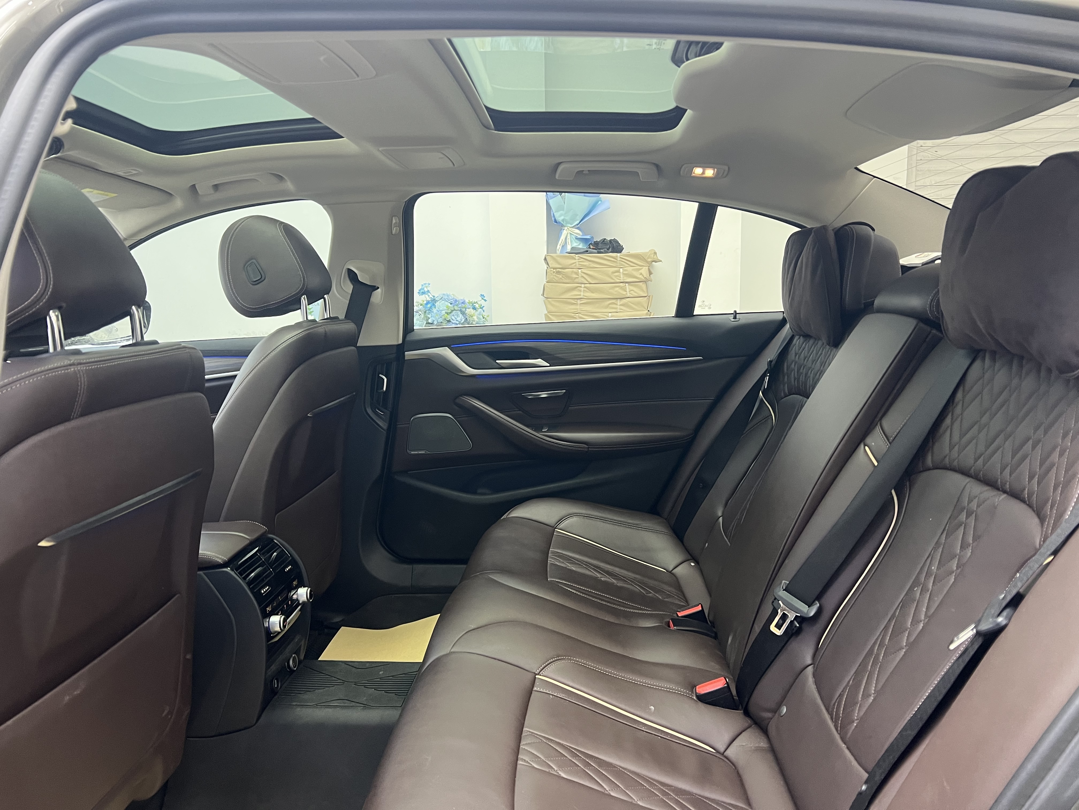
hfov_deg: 67.3
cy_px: 405
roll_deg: +0.8
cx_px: 540
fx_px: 810
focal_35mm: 26
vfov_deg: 53.1
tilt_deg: -7.4
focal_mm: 5.7
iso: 200
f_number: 1.5
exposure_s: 1/50
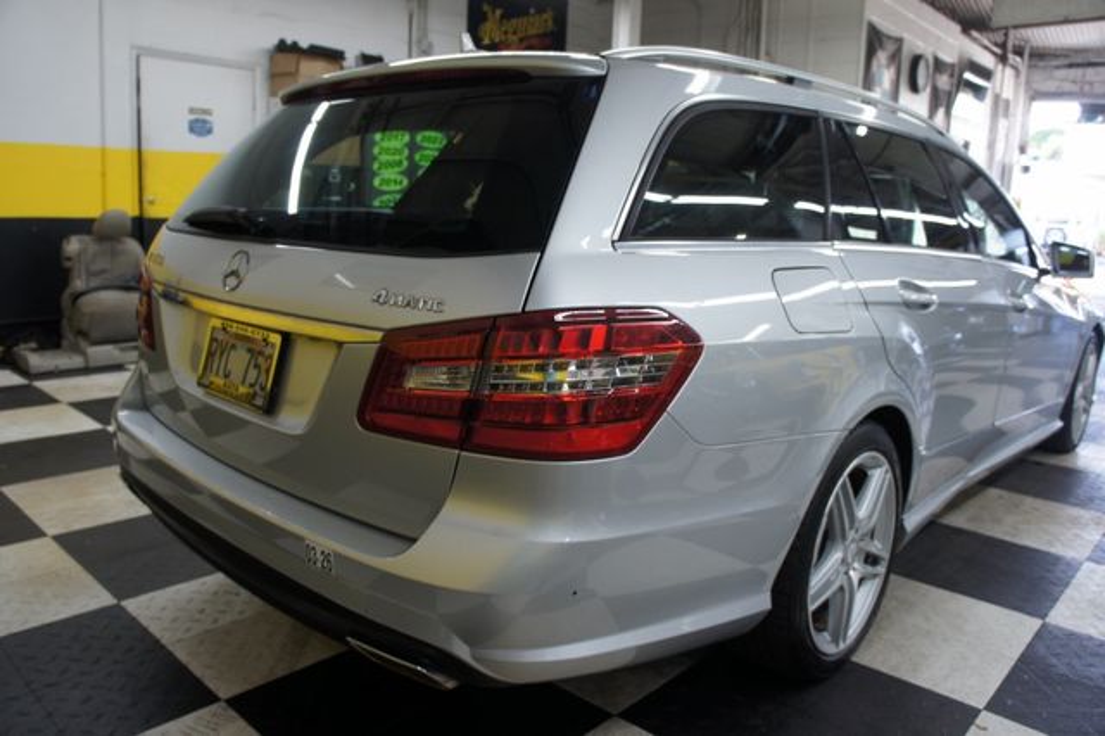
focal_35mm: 27
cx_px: 552
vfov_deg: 47.9
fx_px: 828
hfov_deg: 67.4
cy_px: 368
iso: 200
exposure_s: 1/30
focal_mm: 18
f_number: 4
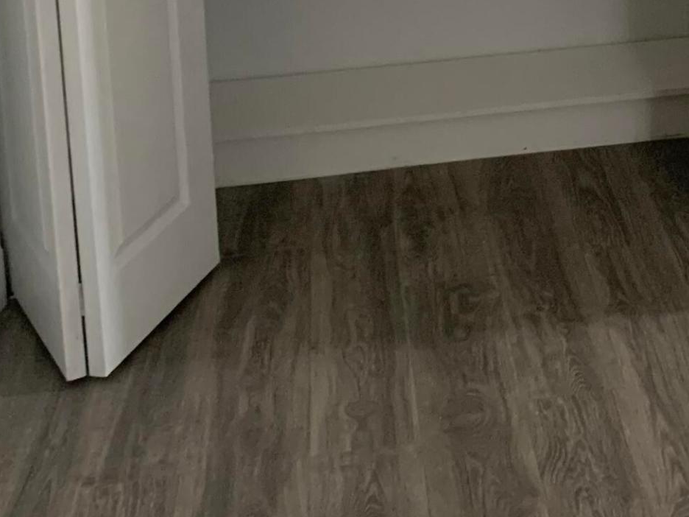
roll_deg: +1.1
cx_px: 643
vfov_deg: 16.8
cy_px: -242
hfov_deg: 23.6
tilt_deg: -11.8
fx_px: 1592
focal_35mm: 80
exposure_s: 1/58
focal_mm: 4.25
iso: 400
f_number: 1.8
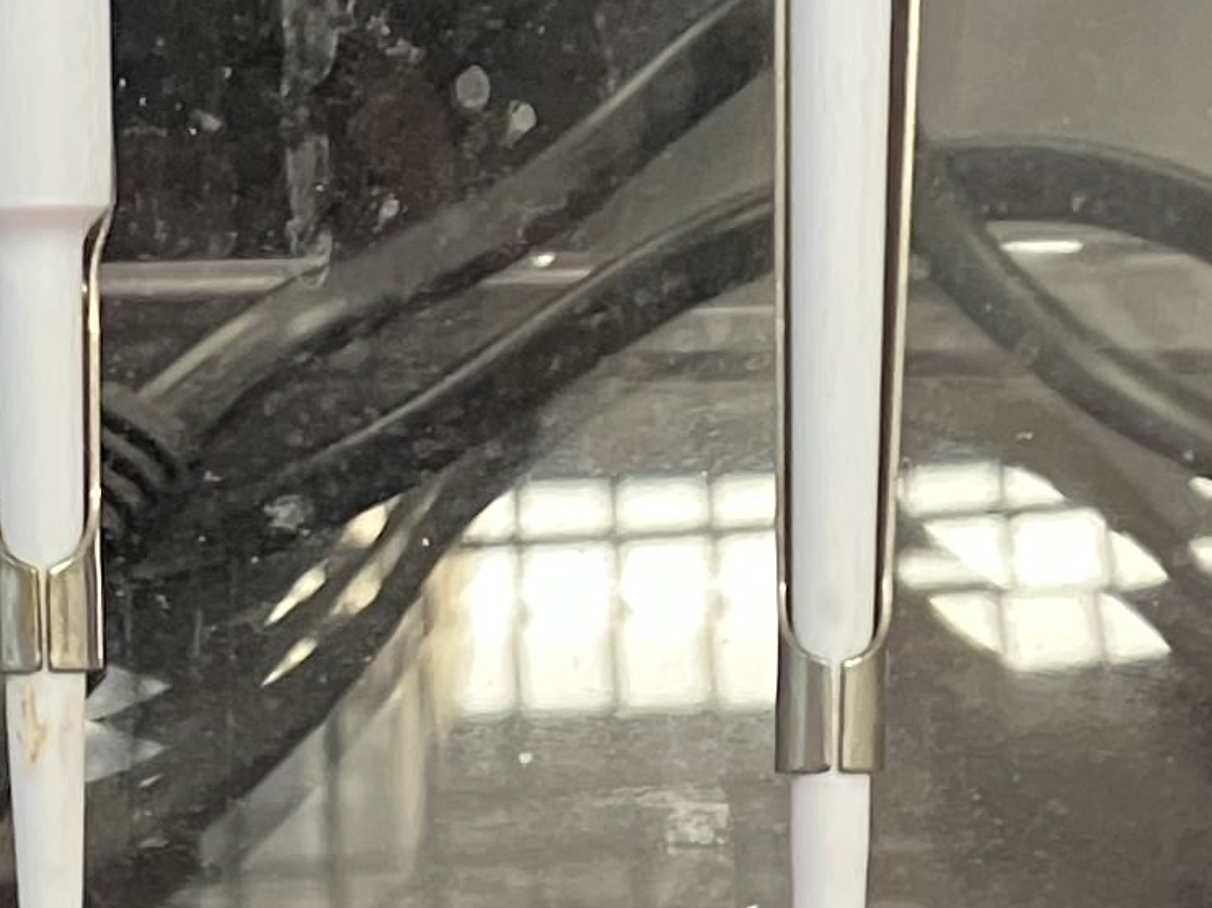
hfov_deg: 12.8
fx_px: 5321
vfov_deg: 8.7
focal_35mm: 152
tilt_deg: -56.9
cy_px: 2289
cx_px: -62
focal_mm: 3.99
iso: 200
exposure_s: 1/60
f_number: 1.8
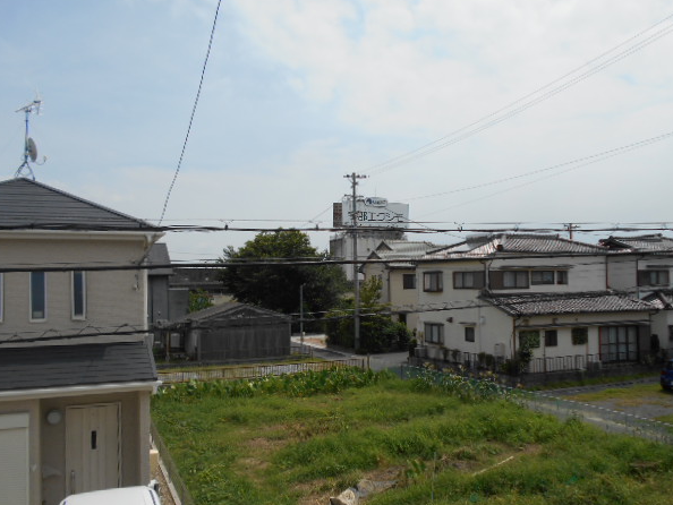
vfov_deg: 49.8
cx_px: 316
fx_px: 545
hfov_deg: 63.4
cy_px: 264
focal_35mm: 28
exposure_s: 1/2000
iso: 80
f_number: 3.2
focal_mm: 4.6
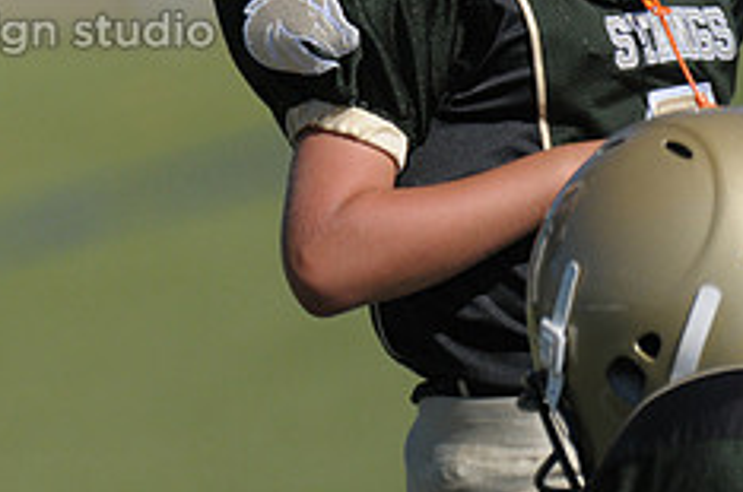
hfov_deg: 1.4
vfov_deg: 0.9
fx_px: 30668
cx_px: -127
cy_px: -84
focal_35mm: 1489
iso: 640
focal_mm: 400
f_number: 4
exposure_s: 1/5000
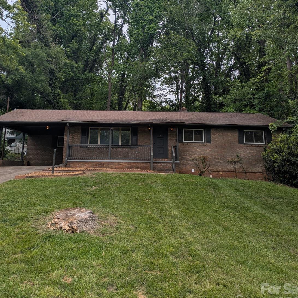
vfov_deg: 51.7
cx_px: 153
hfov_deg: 52.5
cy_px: 105
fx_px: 302
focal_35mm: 31
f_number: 1.89
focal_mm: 5.43
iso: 46
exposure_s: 1/2155
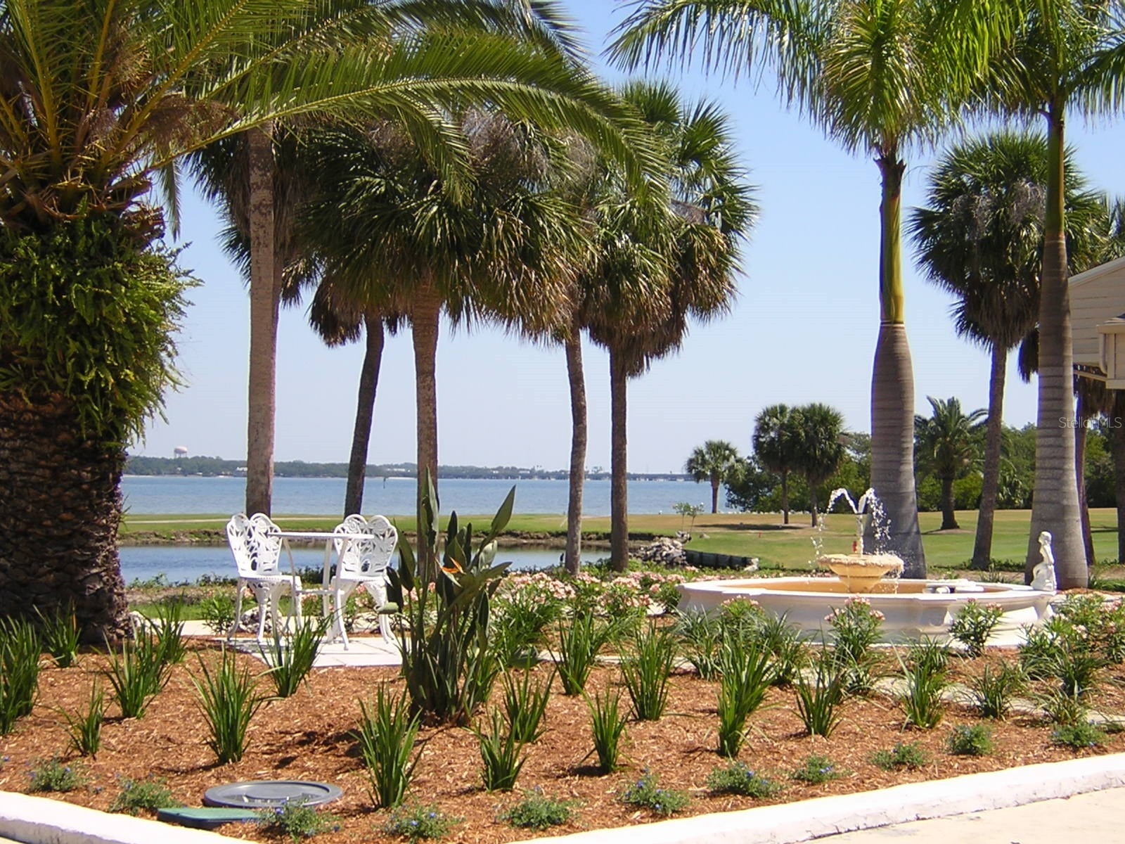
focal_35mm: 70
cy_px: 422
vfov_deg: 21.0
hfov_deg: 27.8
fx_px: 2275
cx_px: 562
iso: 100
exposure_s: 1/616
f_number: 3.6
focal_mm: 9.1
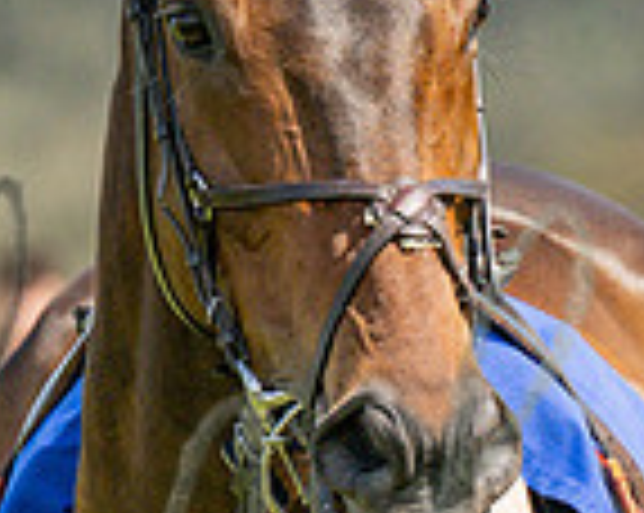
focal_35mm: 1032
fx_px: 19643
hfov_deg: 1.9
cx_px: 684
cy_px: 518
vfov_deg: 1.5
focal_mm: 155
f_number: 4
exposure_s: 1/3200
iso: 400
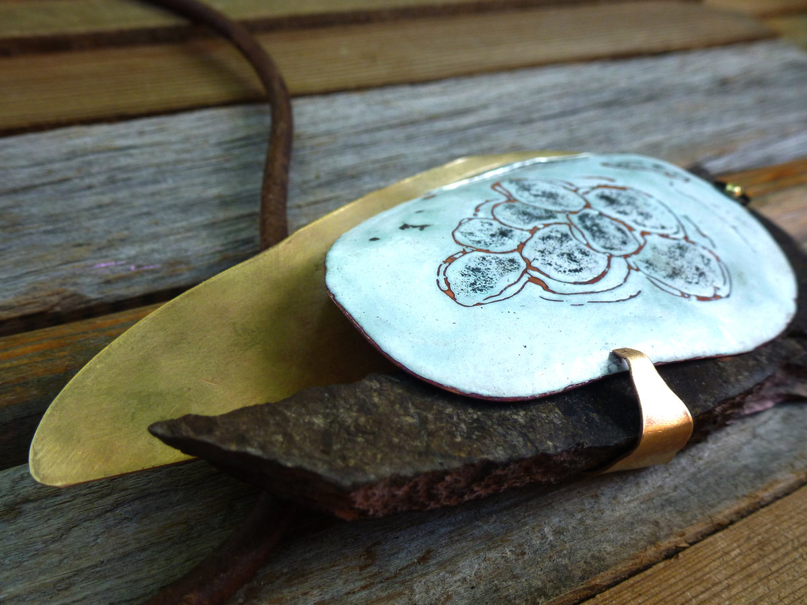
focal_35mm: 34
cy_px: 302
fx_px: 793
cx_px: 404
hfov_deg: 54.0
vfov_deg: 41.8
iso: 200
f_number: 3.7
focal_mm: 6
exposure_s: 1/60
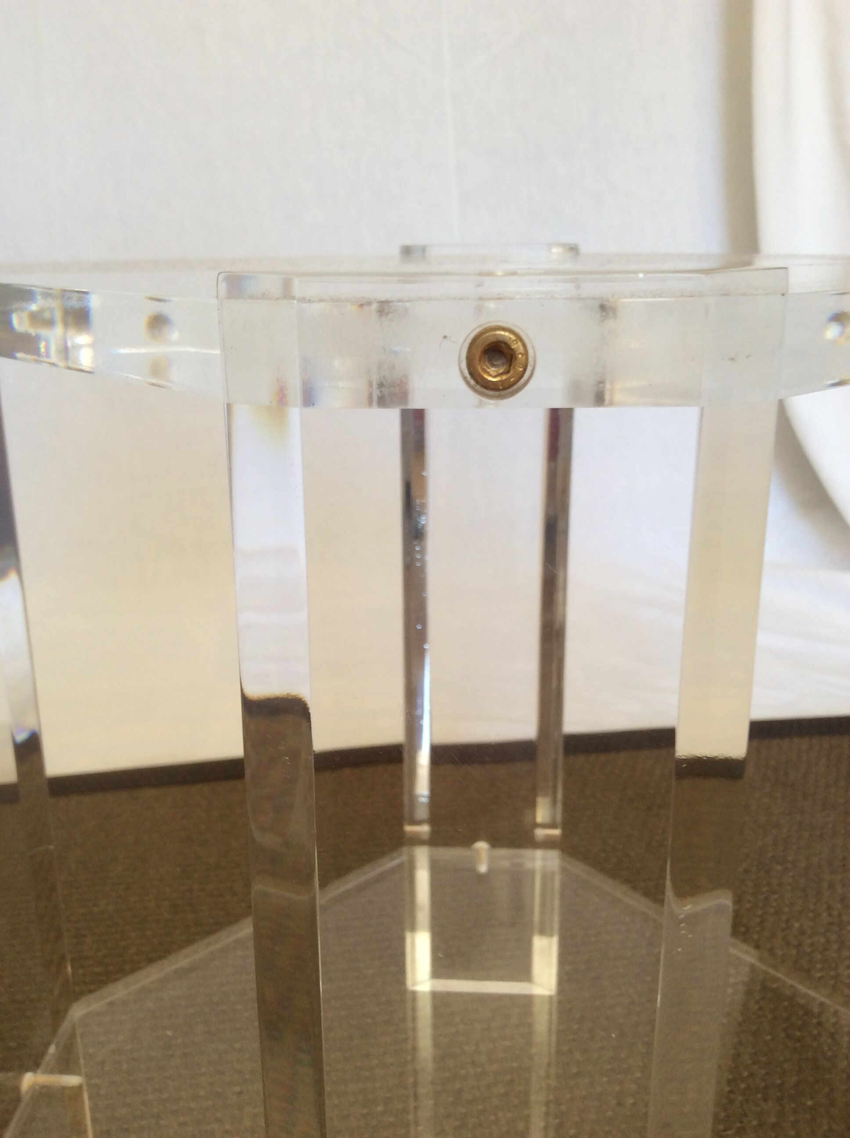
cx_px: 425
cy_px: 569
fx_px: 1050
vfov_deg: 56.9
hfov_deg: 44.1
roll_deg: +0.8
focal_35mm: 32
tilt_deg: -16.5
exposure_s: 1/25
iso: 32
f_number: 2.4
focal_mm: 3.3
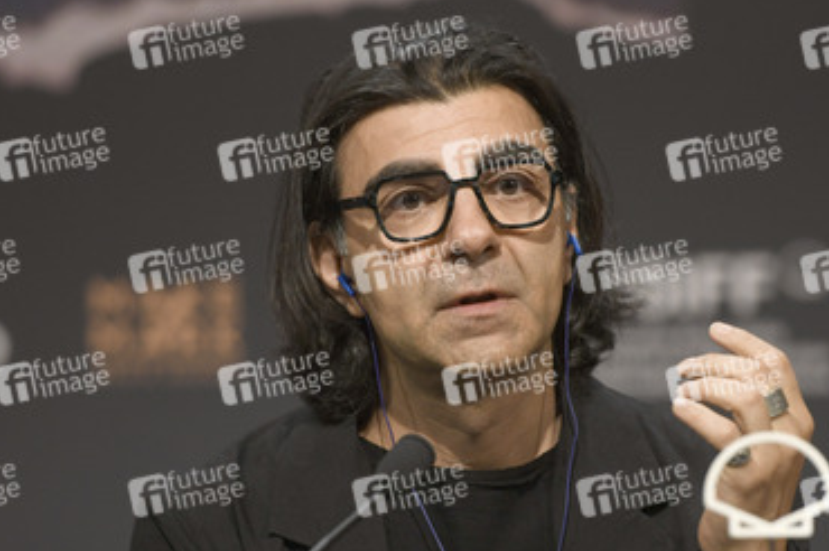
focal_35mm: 244
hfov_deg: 8.4
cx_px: 440
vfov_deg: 5.6
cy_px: 323
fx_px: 5614
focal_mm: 200
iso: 1250
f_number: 3.2
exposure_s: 1/400
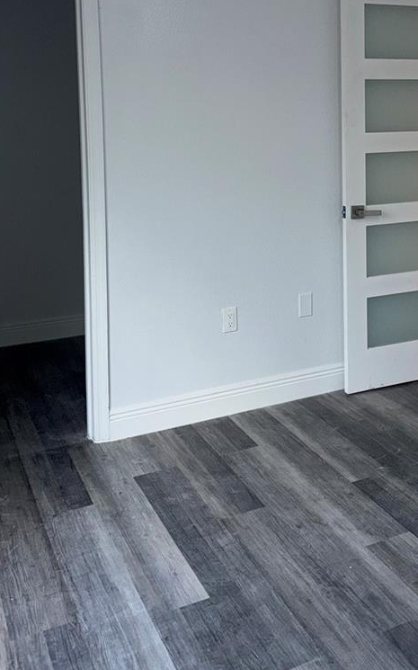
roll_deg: -0.5
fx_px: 748
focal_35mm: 41
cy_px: 171
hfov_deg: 30.5
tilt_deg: -4.5
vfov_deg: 46.6
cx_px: 329
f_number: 1.78
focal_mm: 6.76
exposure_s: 1/280
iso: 50
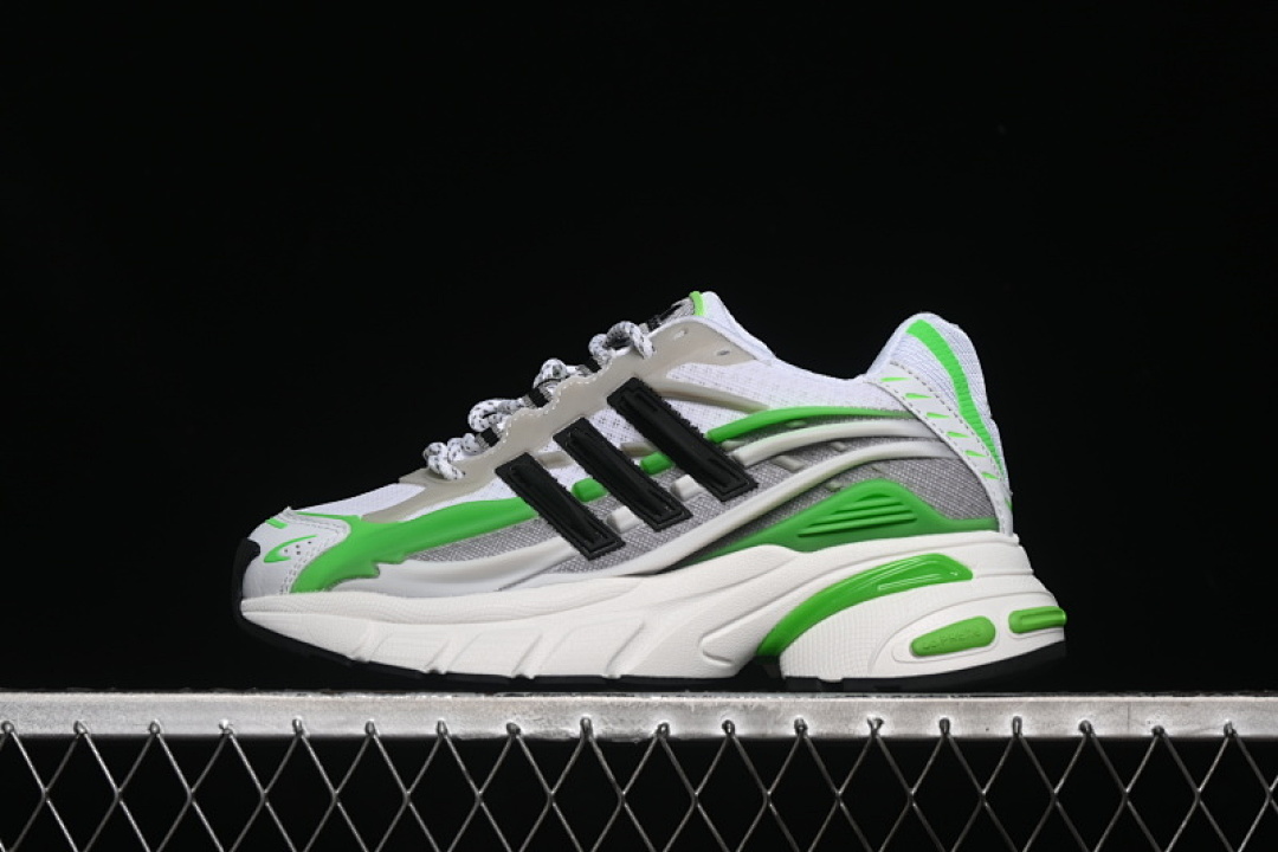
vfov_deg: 18.2
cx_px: 639
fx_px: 2662
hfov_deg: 27.0
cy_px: 426
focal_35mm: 75
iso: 160
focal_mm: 50
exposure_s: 1/60
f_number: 7.1
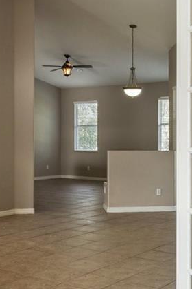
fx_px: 488
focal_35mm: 61
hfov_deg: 22.2
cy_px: 151
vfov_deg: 32.9
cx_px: 110
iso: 400
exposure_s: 1/80
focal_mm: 16
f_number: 8
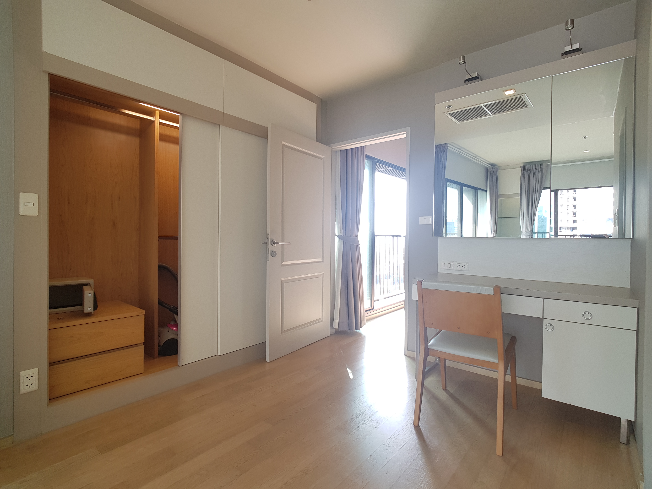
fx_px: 490
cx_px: 326
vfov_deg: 53.1
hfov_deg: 67.3
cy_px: 244
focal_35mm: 26
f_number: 1.7
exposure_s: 1/100
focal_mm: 4.3
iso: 40
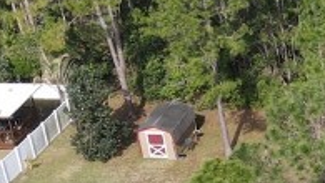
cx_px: 565
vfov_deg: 8.9
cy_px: 85
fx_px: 1181
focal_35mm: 137
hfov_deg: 14.1
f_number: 2.8
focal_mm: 4.5
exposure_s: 1/320
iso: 100
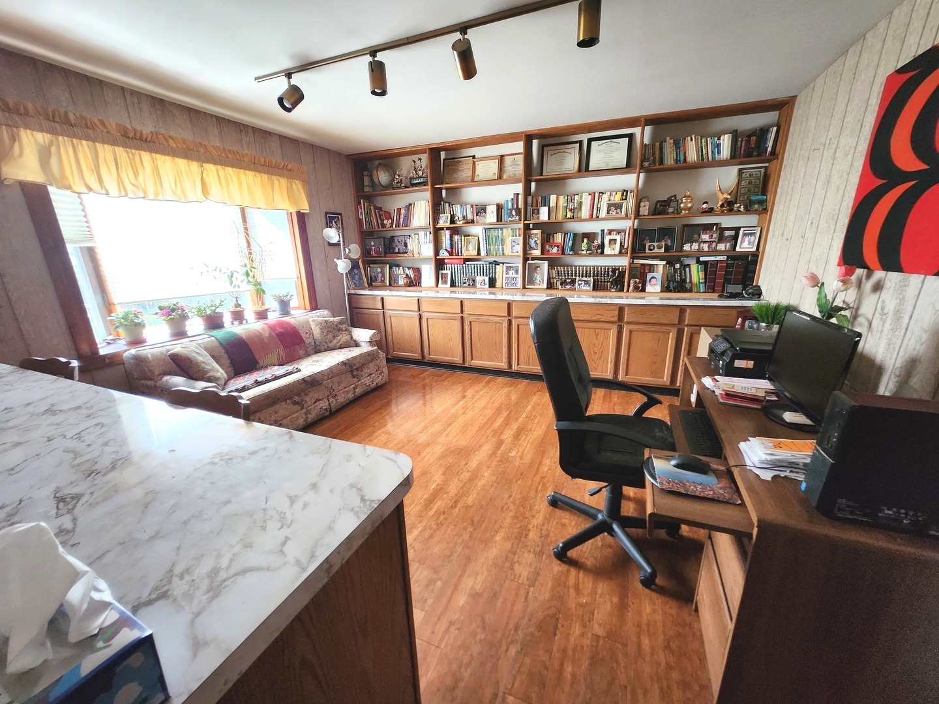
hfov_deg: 106.2
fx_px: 353
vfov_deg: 89.9
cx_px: 470
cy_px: 352
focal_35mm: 13
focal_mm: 1.74
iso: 320
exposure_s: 1/60
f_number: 2.2
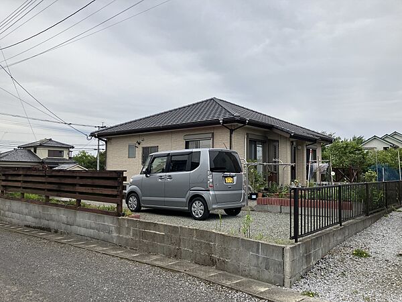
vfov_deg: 49.7
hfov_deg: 63.4
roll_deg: -1.5
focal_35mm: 28
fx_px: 325
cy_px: 151
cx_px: 201
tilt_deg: +3.3
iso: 32
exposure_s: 1/1869
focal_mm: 3.99
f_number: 1.8
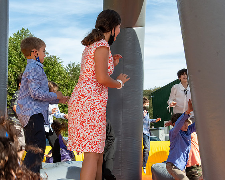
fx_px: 365
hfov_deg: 34.3
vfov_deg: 27.7
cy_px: 87
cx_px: 105
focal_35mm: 55
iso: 400
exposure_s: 1/250
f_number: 13
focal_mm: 30
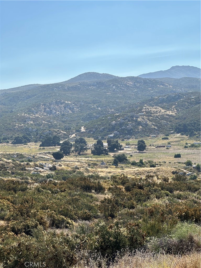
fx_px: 596
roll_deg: +2.3
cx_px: 100
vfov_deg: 25.3
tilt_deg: +0.8
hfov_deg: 19.1
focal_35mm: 77
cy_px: 134
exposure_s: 1/847
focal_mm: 9
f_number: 2.8
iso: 32
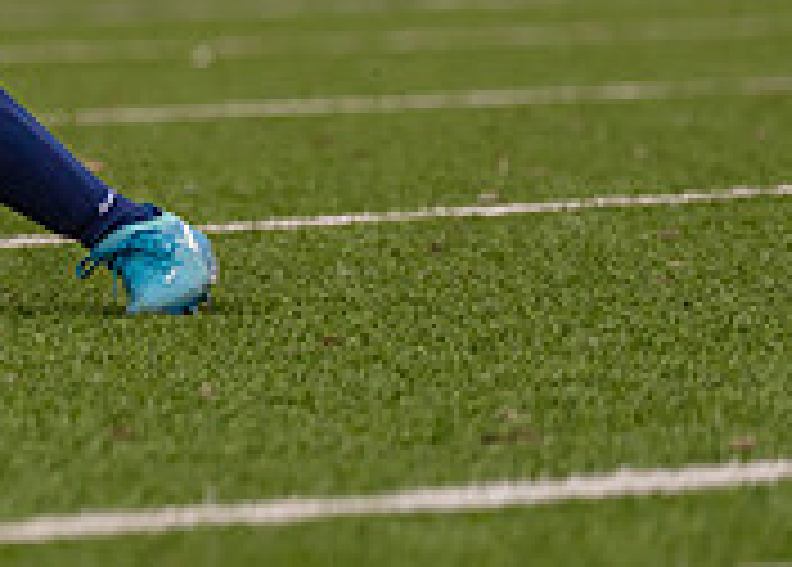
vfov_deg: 2.3
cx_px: -807
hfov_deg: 3.2
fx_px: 14024
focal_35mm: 623
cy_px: -55
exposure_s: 1/1600
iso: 640
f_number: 2.8
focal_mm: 133
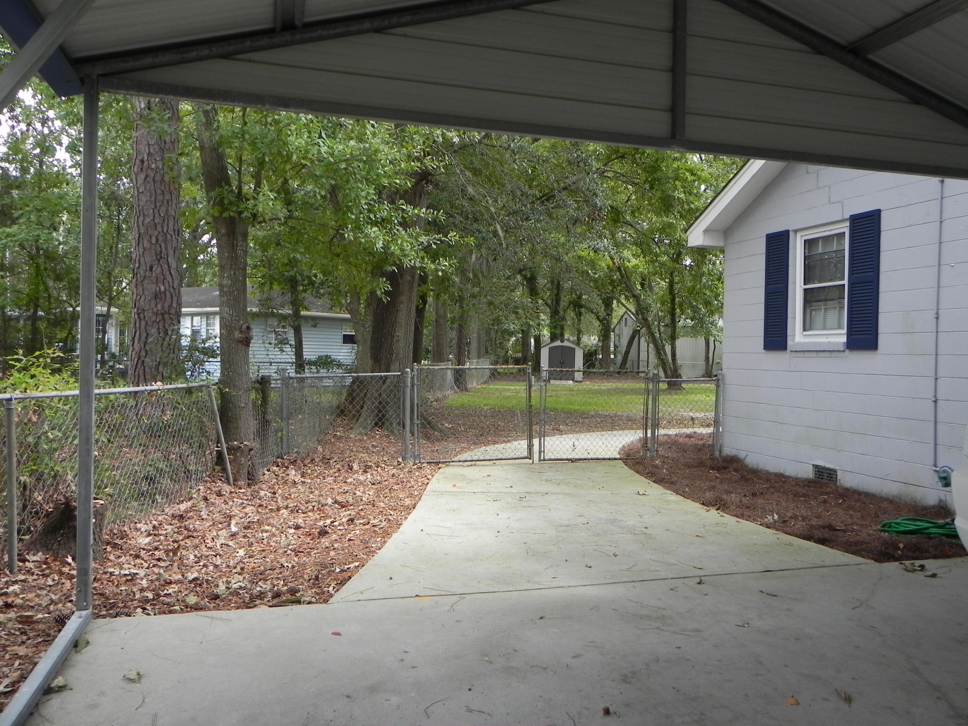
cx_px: 484
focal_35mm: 29
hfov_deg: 61.7
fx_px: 811
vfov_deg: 48.2
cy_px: 363
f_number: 4
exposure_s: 1/132
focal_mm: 5.2
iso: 160
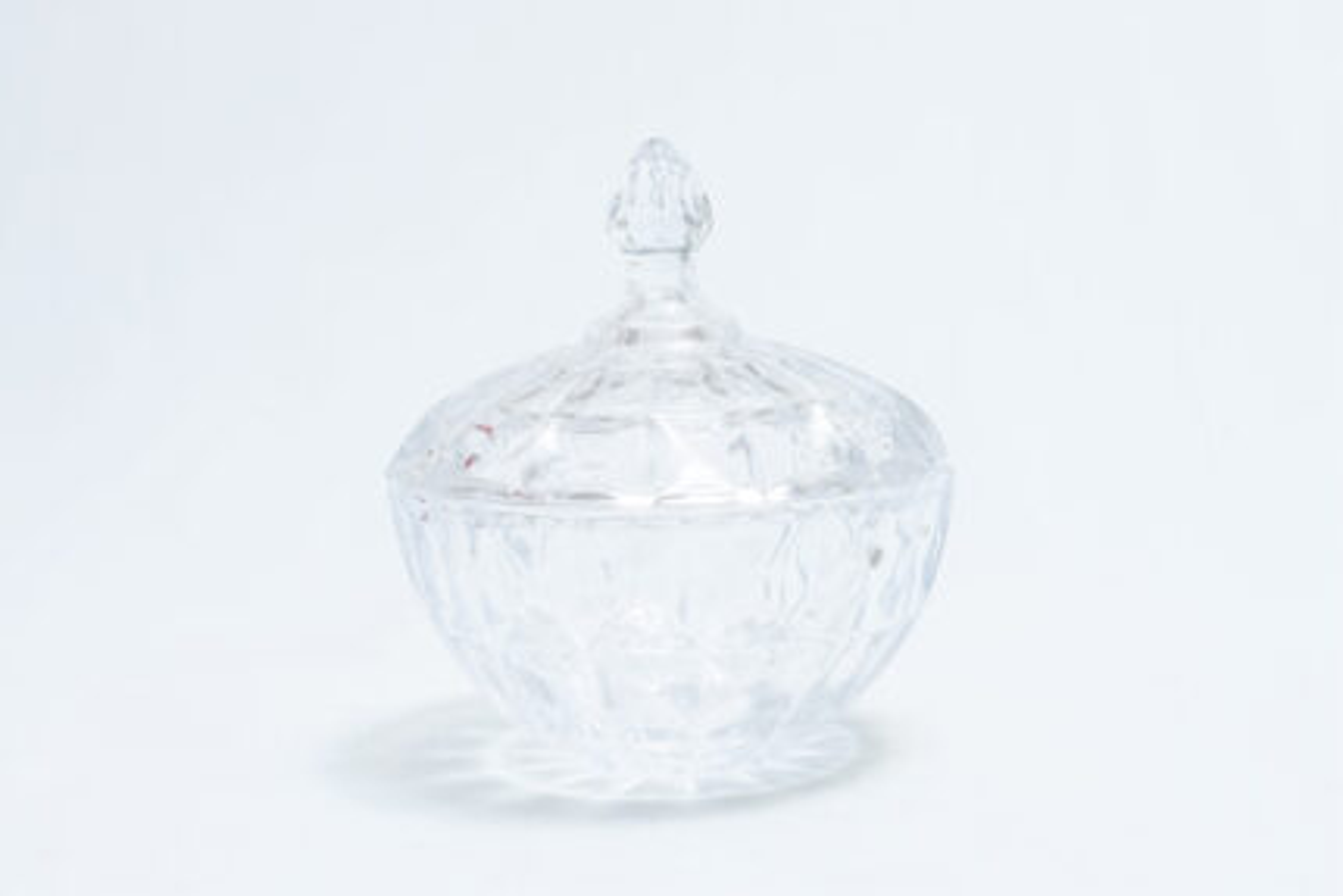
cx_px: 672
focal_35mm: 63
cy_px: 448
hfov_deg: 31.9
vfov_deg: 21.6
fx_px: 2351
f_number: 10
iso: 2500
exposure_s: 1/125
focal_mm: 42
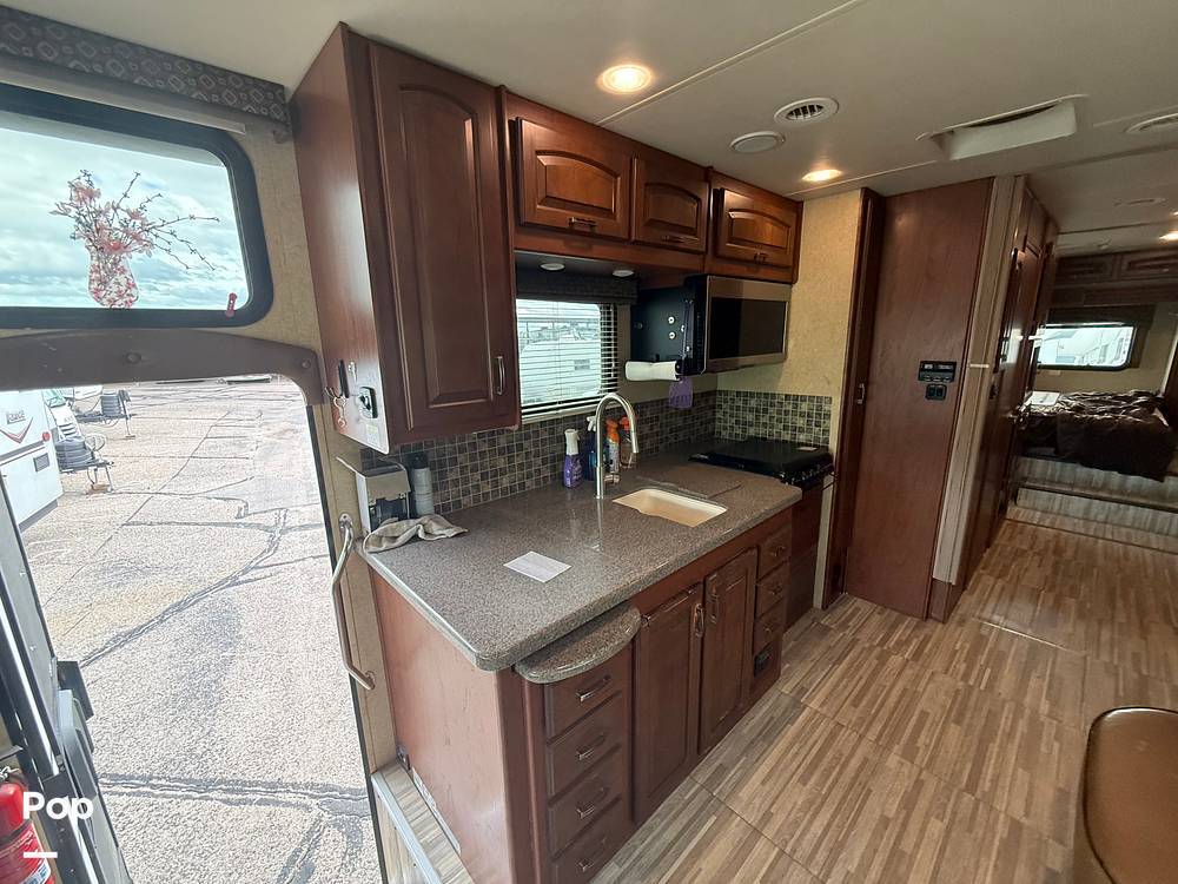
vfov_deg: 85.7
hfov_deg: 102.1
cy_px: 442
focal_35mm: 14
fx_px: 476
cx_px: 589
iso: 320
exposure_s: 1/92
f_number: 2.2
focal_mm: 2.22
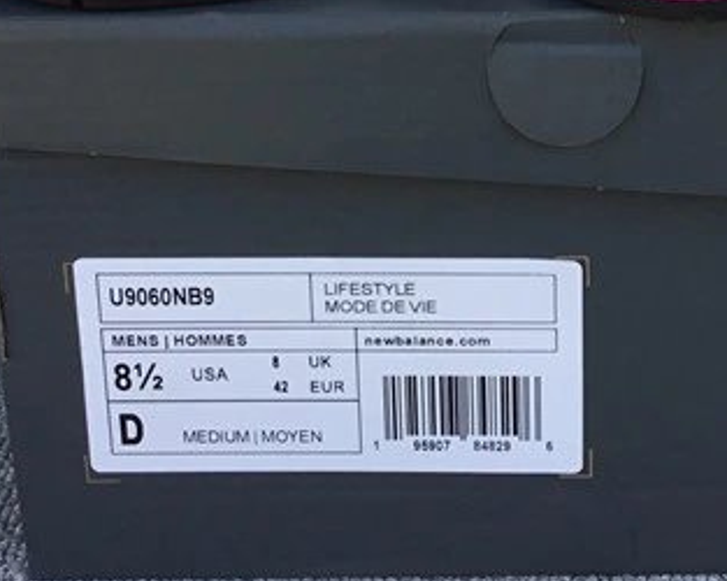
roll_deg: +1.3
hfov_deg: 21.7
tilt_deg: -19.2
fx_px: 1871
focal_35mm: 87
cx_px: 571
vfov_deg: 16.8
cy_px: -134
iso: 25
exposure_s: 1/155
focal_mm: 3.3
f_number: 2.4
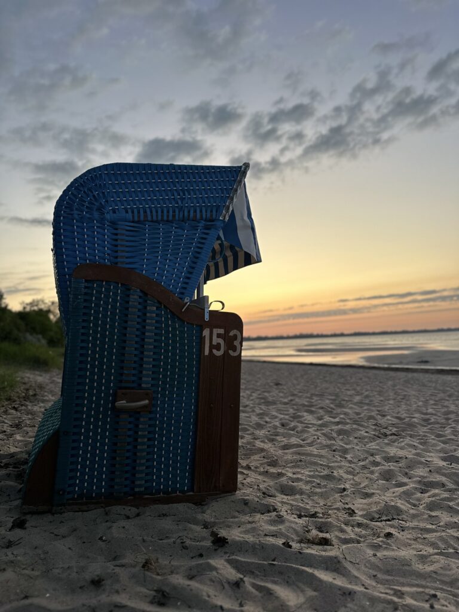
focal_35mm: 24
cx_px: 230
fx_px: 424
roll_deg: +2.0
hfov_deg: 56.8
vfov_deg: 71.6
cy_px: 306
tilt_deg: +4.4
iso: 250
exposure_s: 1/95
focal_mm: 6.86
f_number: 1.78
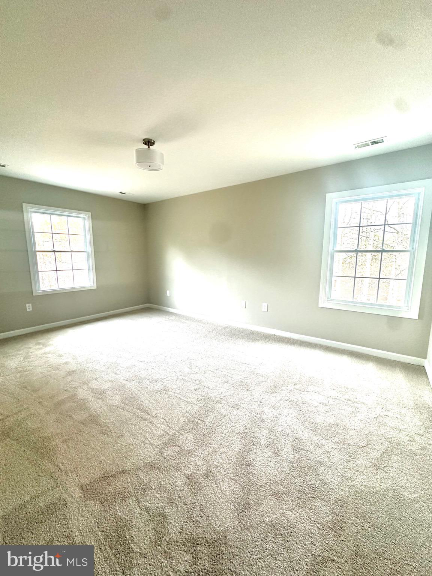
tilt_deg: -7.7
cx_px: 216
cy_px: 288
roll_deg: -0.4
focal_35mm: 14
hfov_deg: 85.7
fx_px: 233
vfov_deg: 102.1
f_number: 2.2
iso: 250
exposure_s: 1/99
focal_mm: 2.22
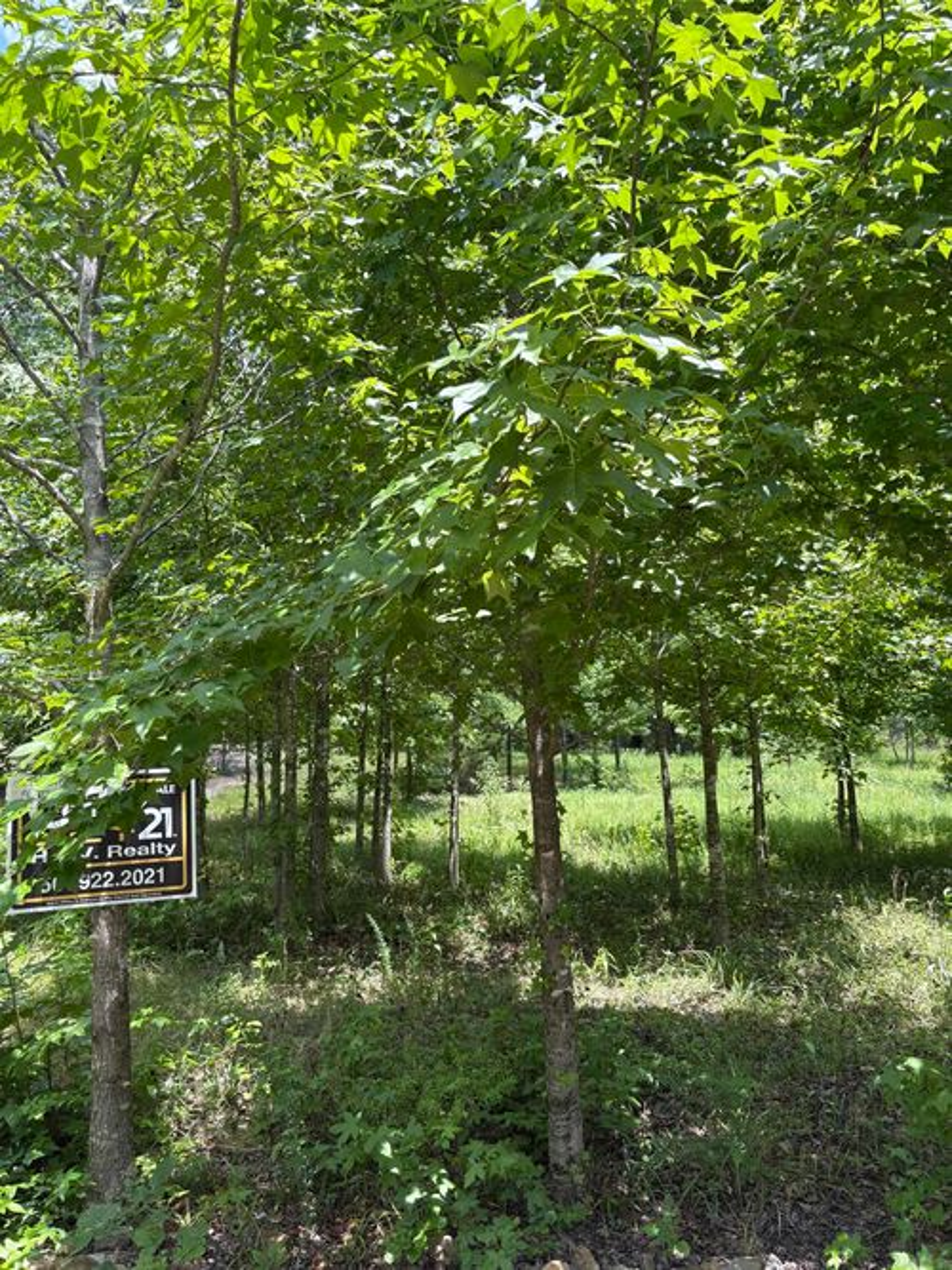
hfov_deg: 53.0
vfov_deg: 67.3
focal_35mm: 26
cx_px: 476
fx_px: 954
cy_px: 635
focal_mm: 5.96
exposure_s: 1/441
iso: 50
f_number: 1.6
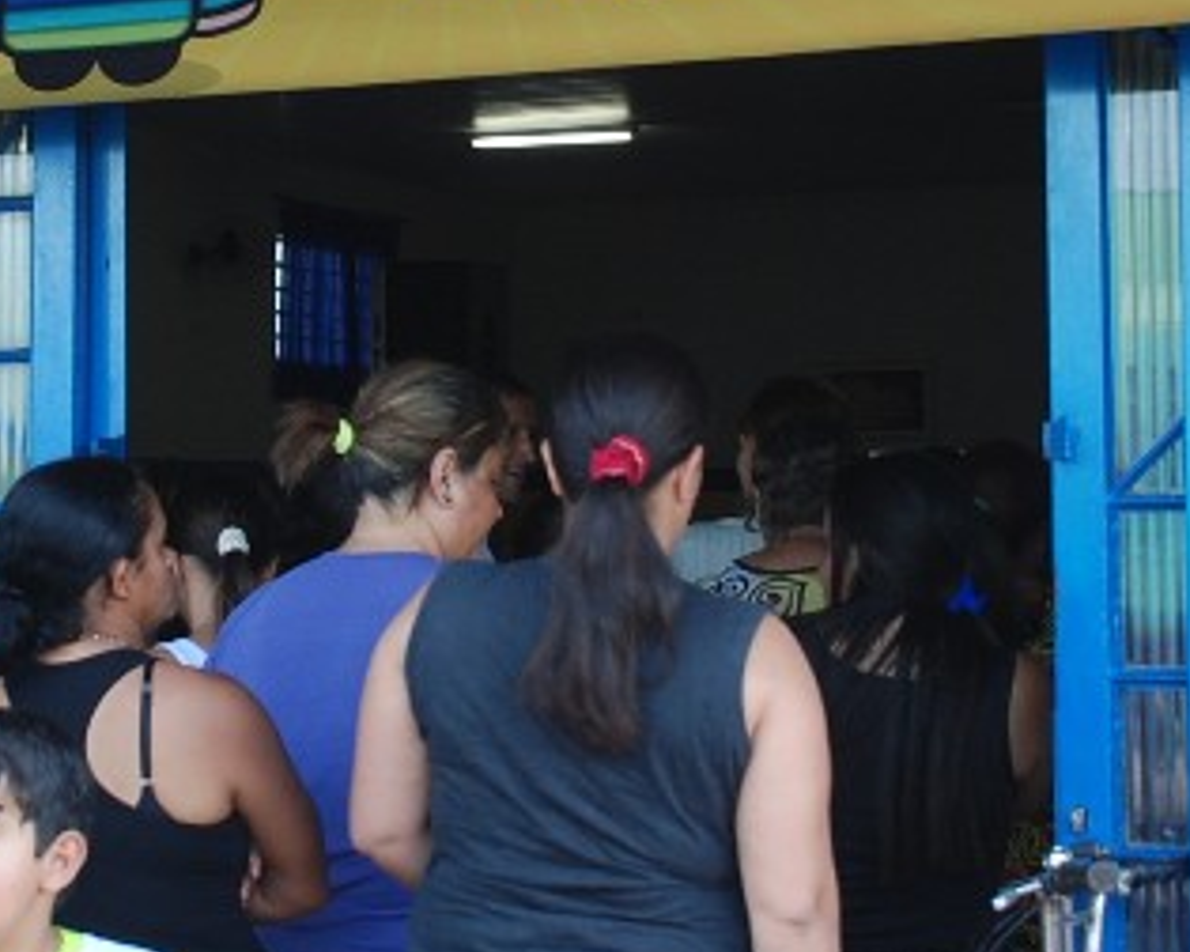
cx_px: 491
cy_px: 298
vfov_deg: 16.5
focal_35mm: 93
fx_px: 3275
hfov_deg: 20.6
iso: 200
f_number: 4
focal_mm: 26
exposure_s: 1/60
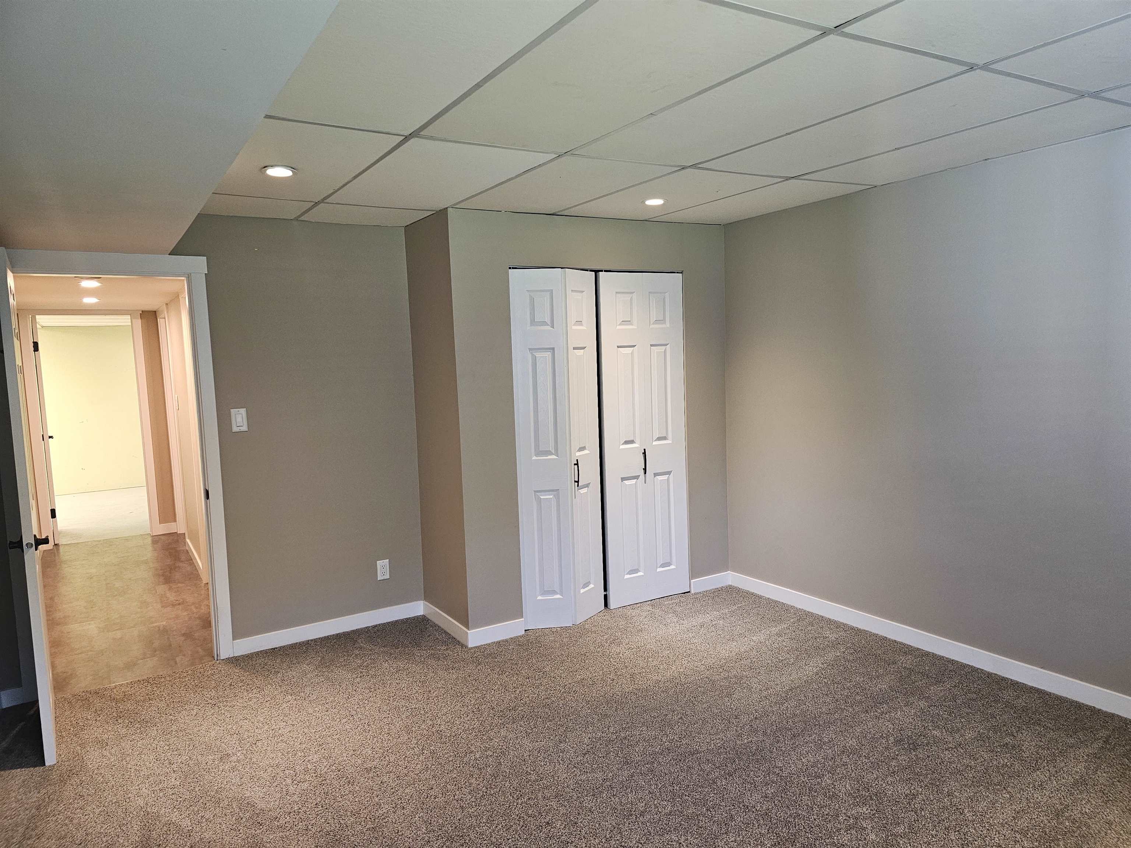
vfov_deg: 58.9
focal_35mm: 23
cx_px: 566
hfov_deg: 73.9
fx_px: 751
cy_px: 424
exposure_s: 1/120
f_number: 1.7
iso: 640
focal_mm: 6.3
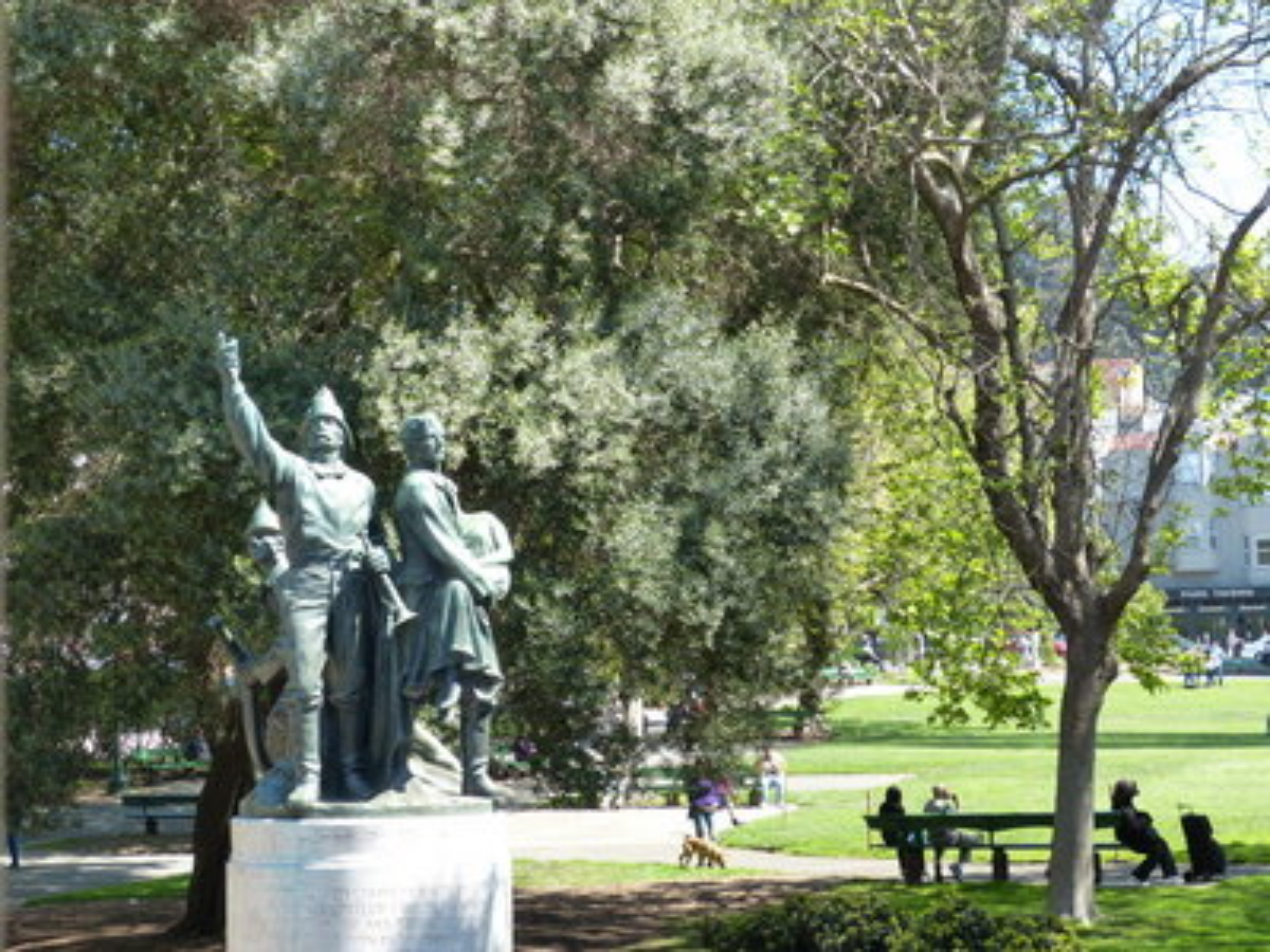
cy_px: 476
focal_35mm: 75
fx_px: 2752
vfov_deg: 19.6
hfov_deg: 26.0
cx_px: 635
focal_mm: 13.5
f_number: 4
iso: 160
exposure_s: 1/200
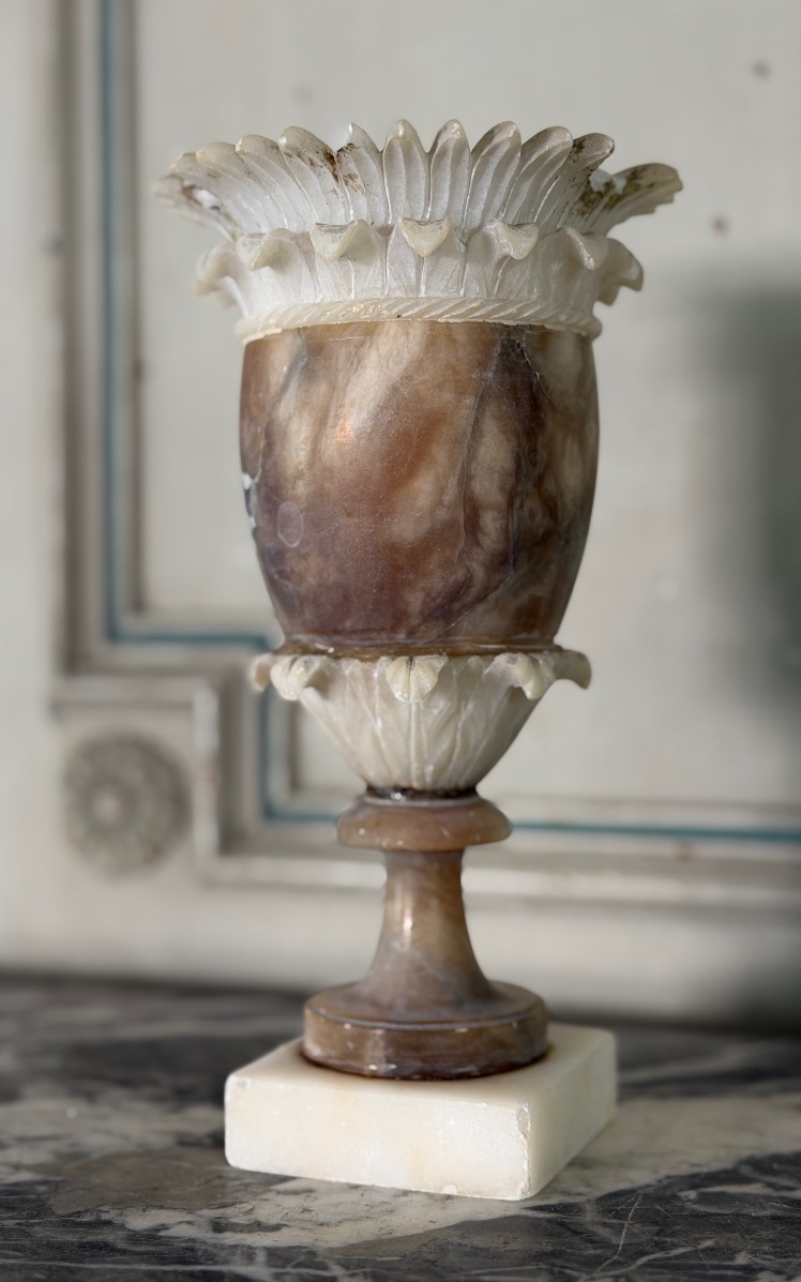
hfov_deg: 25.3
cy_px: 640
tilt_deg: +0.5
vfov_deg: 39.6
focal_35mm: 51
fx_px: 1782
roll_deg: +0.2
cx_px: 406
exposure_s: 1/50
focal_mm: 6.76
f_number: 1.78
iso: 50
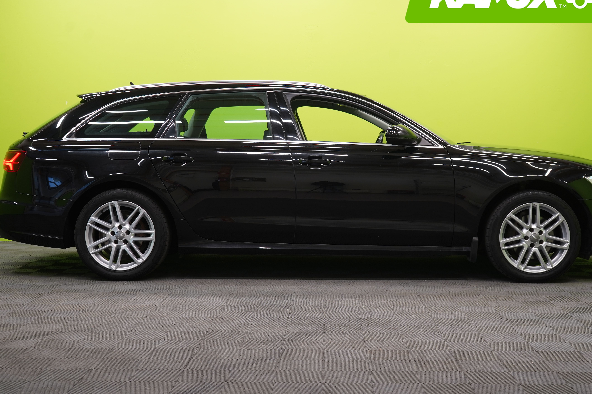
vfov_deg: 25.0
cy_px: 169
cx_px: 320
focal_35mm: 54
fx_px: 888
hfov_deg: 36.9
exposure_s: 1/25
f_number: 5.6
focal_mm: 47
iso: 400
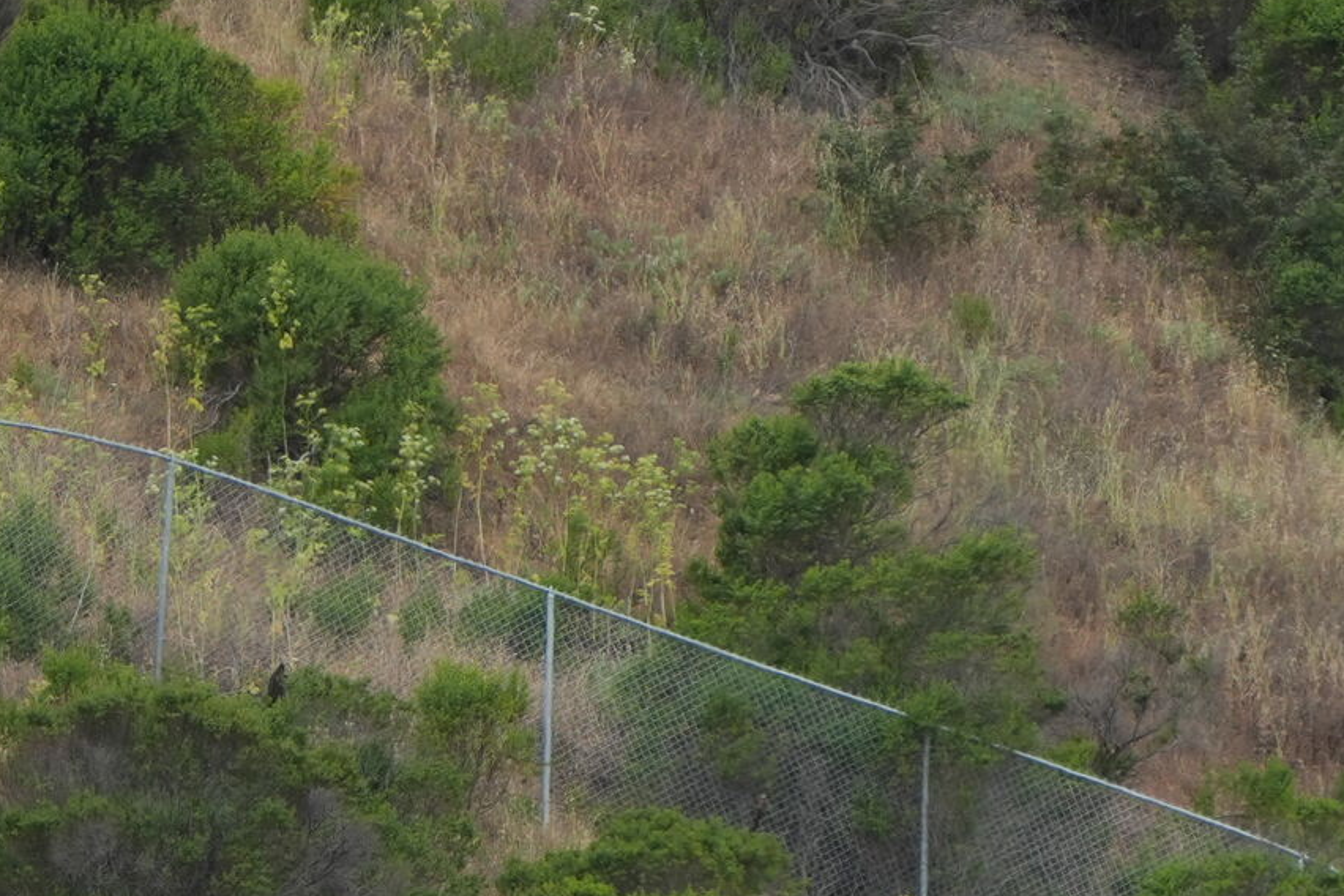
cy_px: 1341
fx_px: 75669
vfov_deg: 0.7
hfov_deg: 1.0
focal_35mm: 2027
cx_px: 751
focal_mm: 400
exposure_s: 1/640
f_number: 6.3
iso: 320
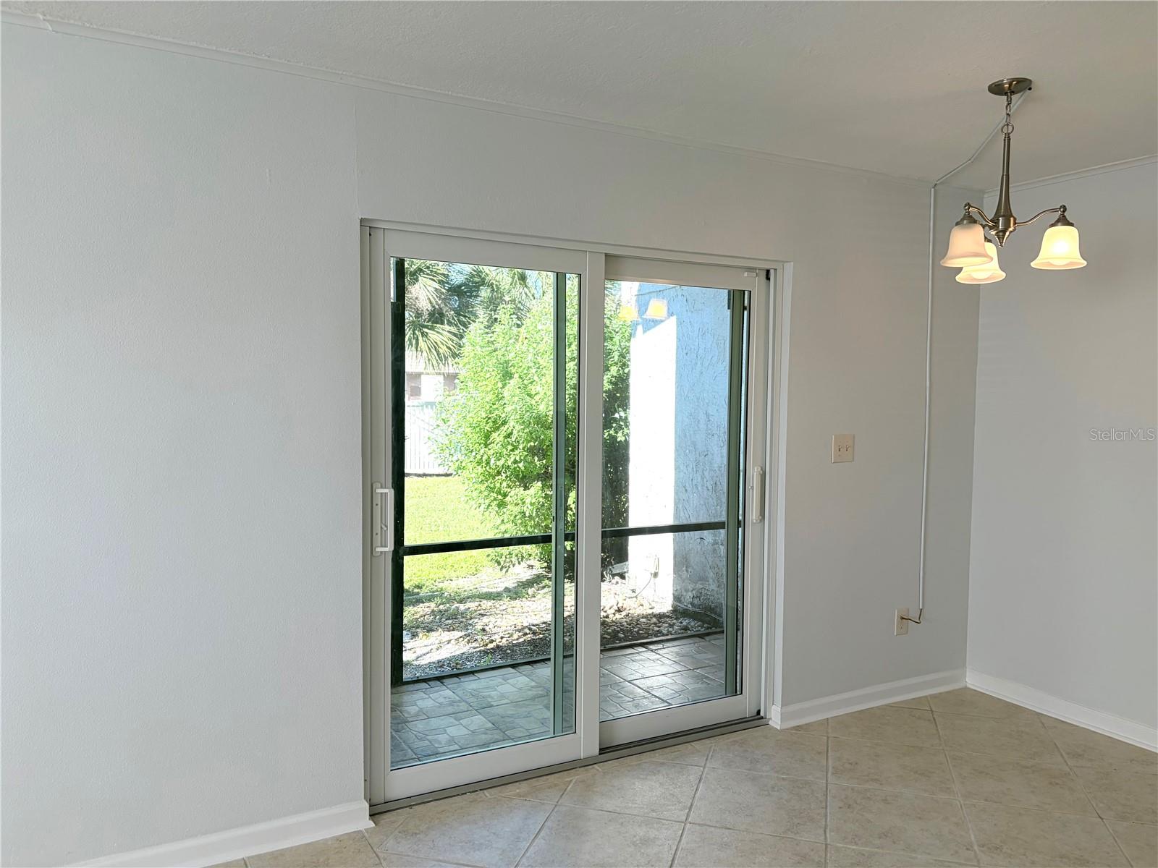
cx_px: 579
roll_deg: -0.2
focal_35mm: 26
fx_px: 870
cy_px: 434
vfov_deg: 53.1
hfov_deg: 67.3
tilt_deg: -2.6
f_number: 1.6
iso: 50
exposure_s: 1/252
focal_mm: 5.96
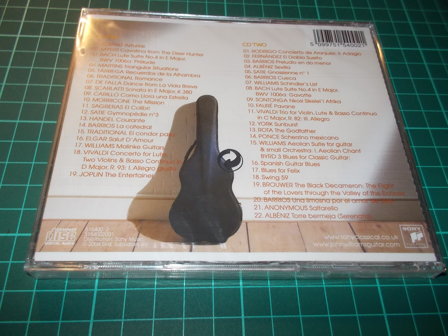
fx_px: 375
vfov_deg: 48.2
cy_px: 168
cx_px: 224
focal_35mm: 29
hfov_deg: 61.7
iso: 200
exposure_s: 1/30
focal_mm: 4.1
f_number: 3.3
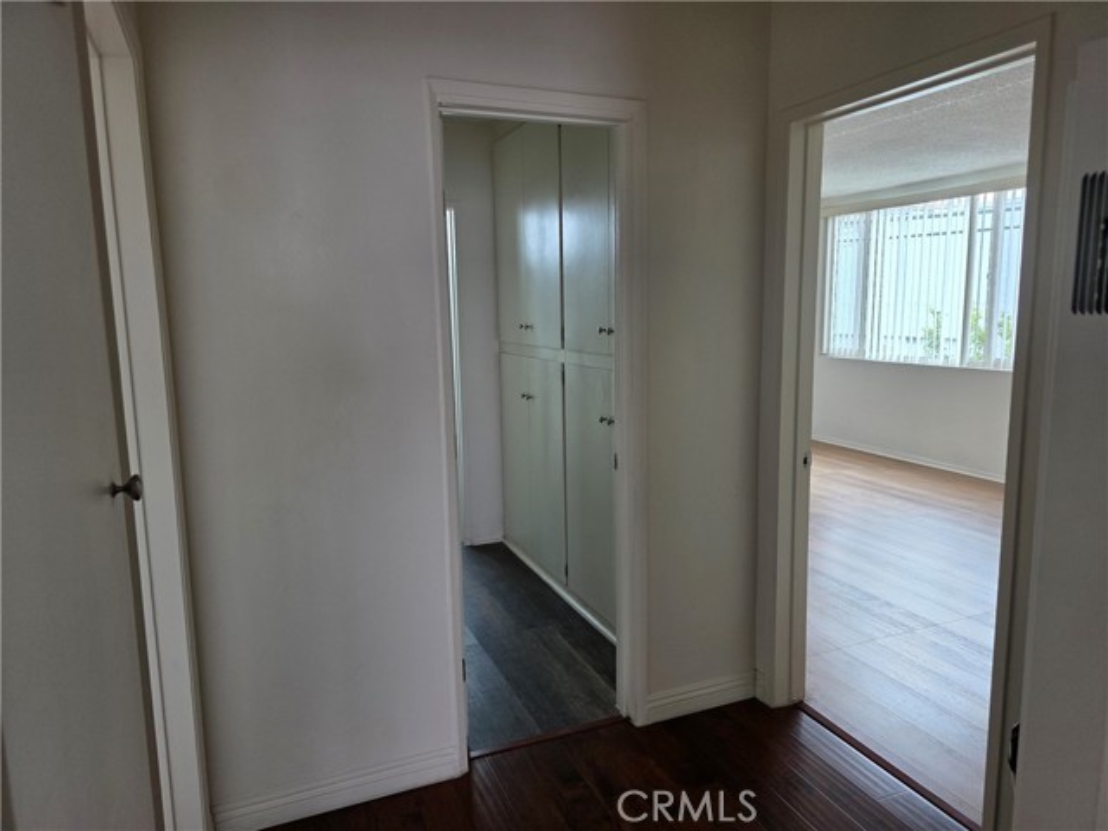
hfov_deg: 73.9
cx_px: 554
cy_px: 416
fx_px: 736
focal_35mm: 23
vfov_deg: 58.9
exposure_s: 1/180
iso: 100
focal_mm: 6.3
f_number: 1.7
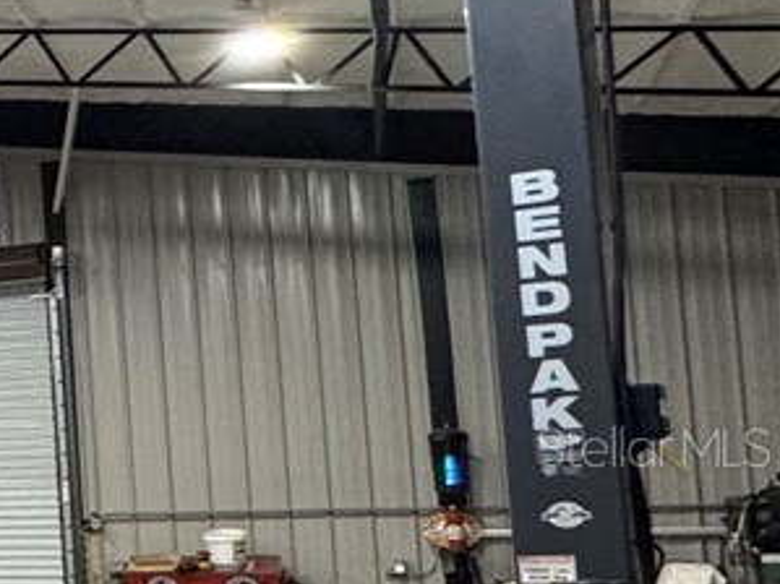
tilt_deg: +3.9
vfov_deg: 19.5
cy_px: 446
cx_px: -1304
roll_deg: -0.1
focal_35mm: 75
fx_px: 1689
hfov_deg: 13.3
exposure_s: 1/99
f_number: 2.2
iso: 200
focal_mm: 2.22
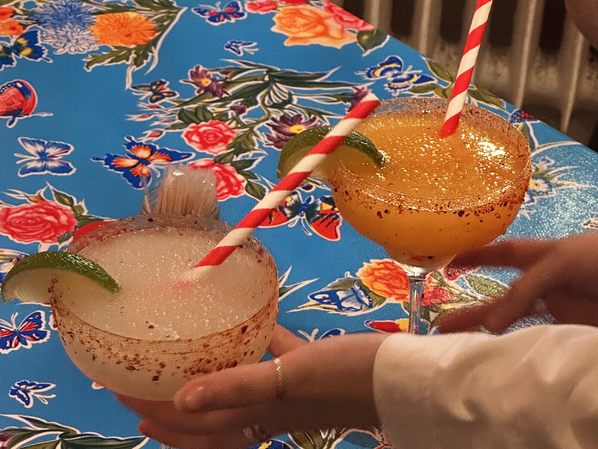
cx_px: 299
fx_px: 1330
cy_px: 224
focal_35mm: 77
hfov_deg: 25.3
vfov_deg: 19.1
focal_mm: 9
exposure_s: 1/34
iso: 500
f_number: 2.8
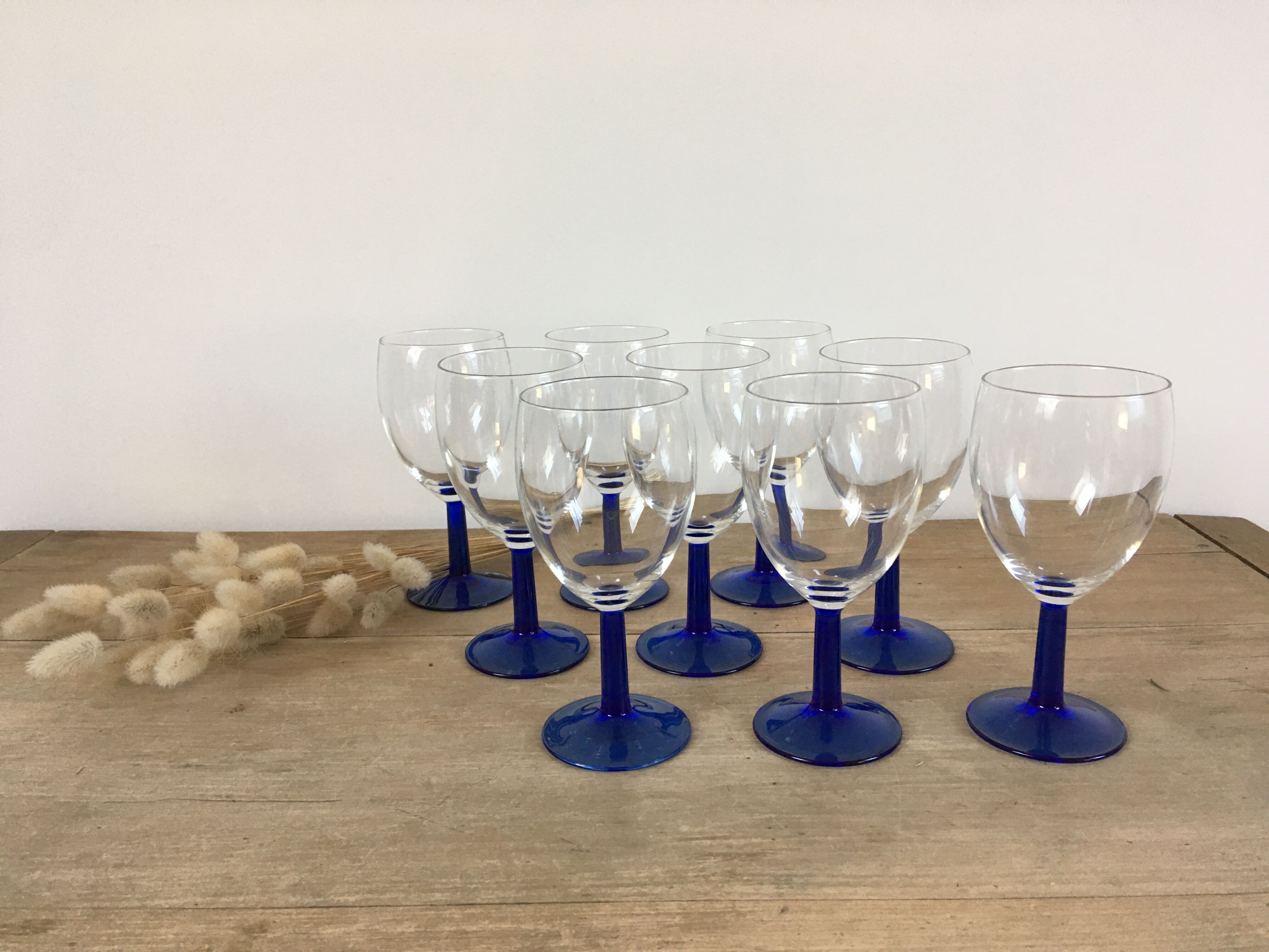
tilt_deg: -13.3
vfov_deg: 48.2
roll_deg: +0.9
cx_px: 634
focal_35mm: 29
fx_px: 1063
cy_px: 476
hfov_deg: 61.7
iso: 50
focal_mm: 4.15
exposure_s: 1/33
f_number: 2.2
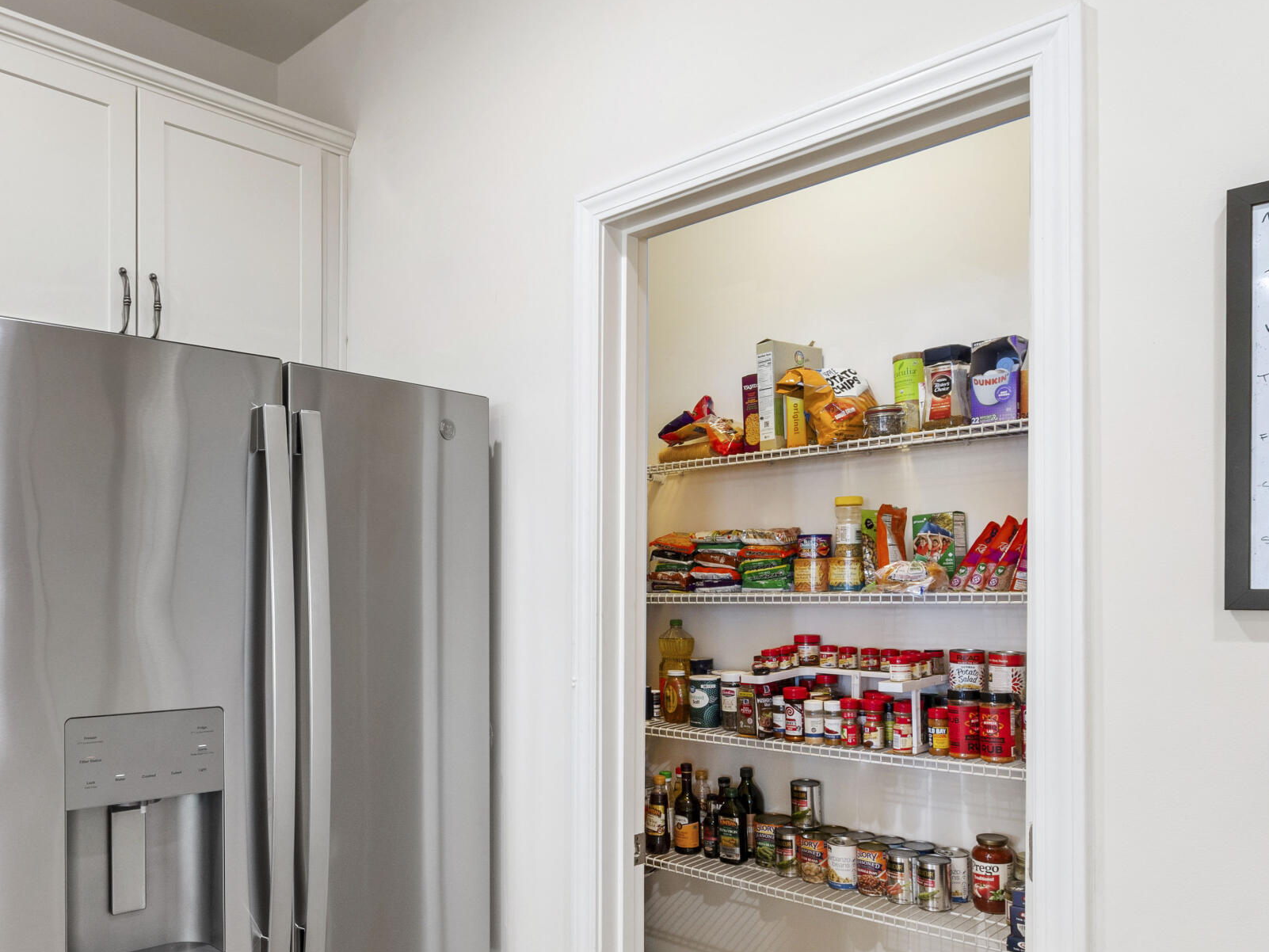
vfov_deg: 51.0
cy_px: 573
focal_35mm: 27
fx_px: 990
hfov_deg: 64.8
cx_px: 516
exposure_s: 1/1.67
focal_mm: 10
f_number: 8
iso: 100
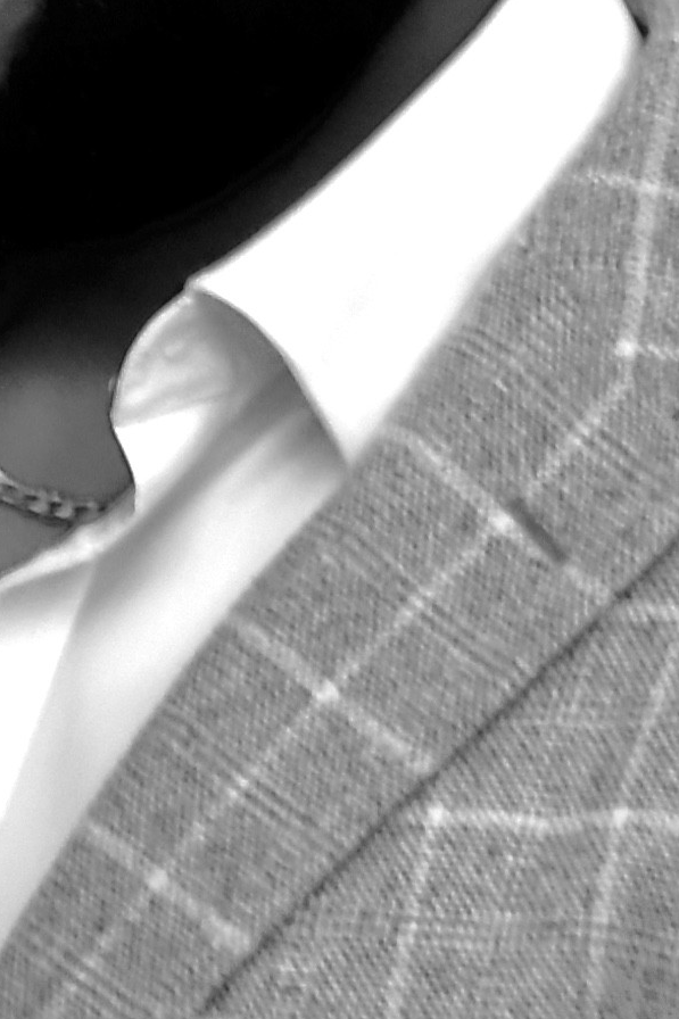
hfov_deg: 0.9
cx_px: -234
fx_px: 45479
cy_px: 234
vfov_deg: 1.3
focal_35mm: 1607
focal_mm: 160
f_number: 9
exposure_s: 1/125
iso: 800
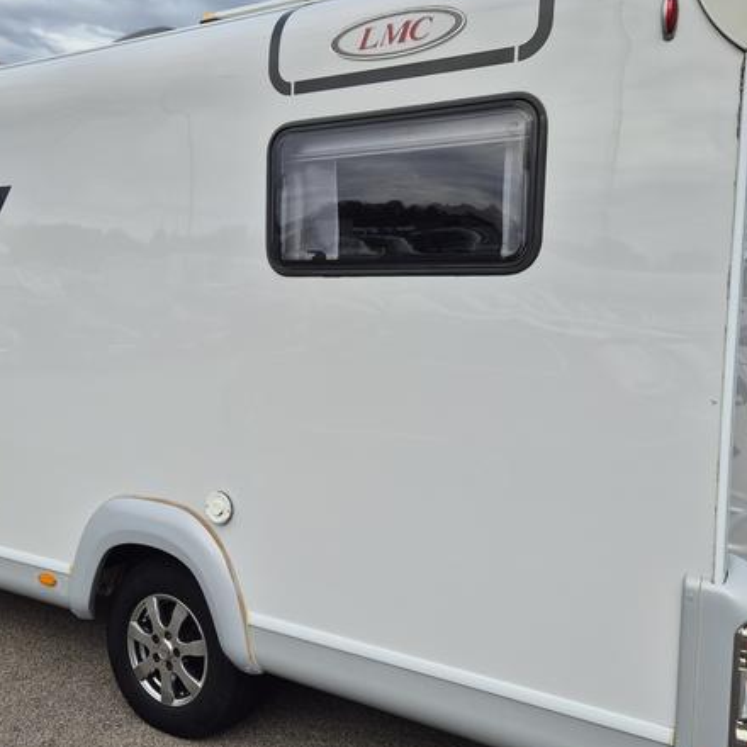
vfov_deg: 44.9
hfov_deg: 44.9
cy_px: 385
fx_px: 903
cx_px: 340
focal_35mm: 37
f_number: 1.8
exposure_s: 1/1592
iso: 25
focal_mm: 5.4
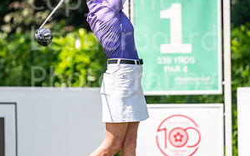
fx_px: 3180
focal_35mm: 467
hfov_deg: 4.5
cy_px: 45
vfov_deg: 2.8
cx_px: 125
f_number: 4.5
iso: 200
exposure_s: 1/2500
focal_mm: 300
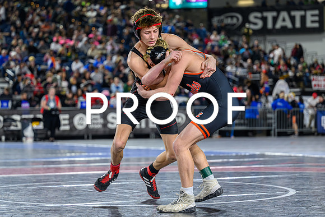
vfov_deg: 13.9
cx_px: 141
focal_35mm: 99
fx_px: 891
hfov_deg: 20.7
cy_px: 123
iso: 2500
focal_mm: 87
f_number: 2.8
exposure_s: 1/800
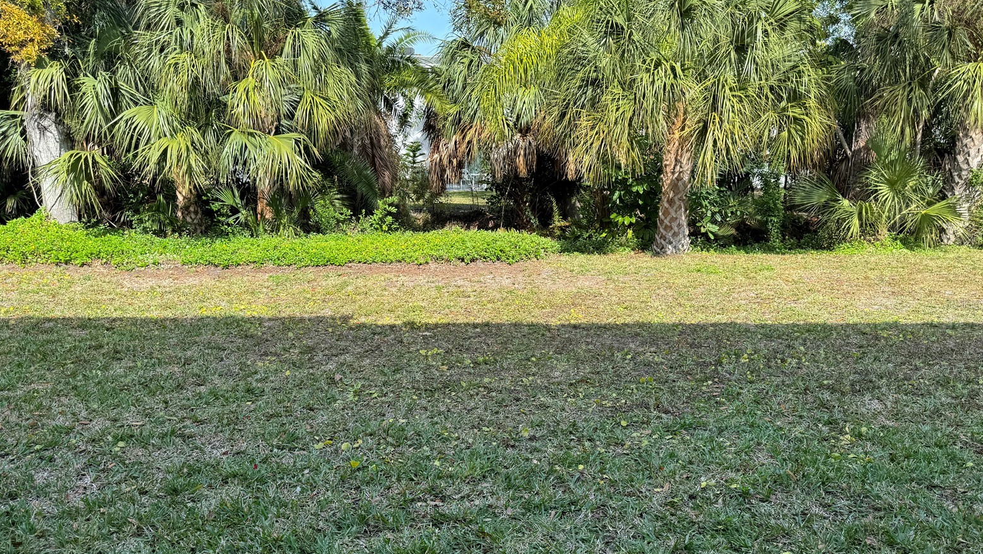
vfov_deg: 42.9
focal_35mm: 27
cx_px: 496
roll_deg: +0.0
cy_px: 303
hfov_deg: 69.8
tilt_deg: -11.3
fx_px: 704
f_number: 1.78
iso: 80
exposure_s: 1/1425
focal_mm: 6.86
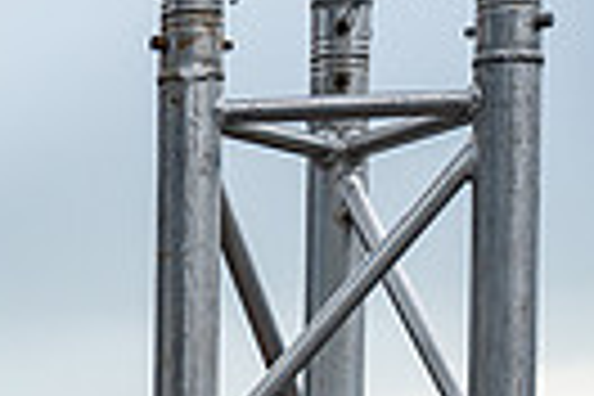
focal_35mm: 171
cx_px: -702
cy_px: 745
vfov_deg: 7.7
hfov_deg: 10.7
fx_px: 2821
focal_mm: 39
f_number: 2.8
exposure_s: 1/1250
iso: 180
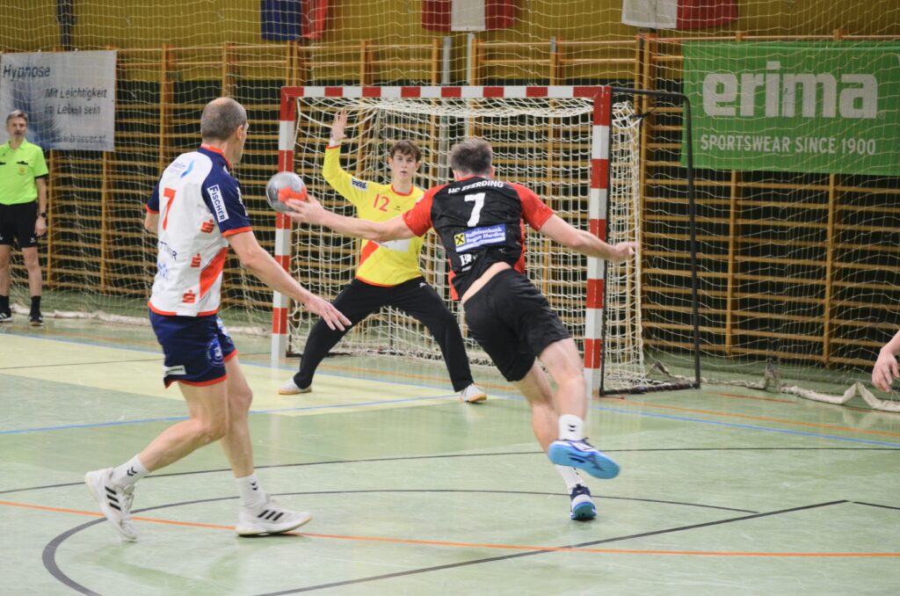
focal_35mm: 82
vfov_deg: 16.5
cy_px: 298
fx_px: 2058
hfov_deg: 24.7
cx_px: 450
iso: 1600
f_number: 4
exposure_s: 1/250
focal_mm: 55
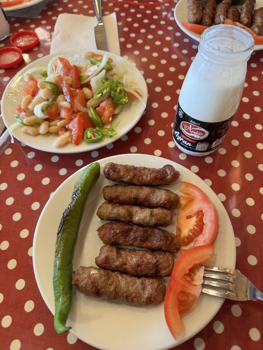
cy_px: 175
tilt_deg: -59.5
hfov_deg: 56.8
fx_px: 243
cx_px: 132
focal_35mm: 24
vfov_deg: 71.6
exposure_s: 1/121
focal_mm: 6.76
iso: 125
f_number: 1.78
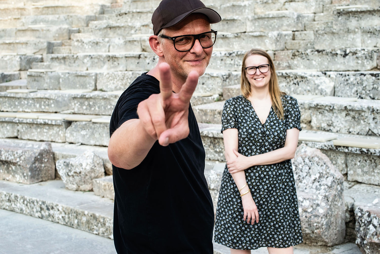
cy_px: 127
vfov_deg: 27.0
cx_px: 190
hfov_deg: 39.6
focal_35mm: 50
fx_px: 528
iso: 320
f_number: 9
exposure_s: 1/125
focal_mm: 50
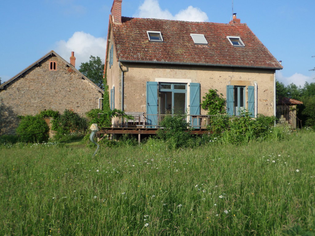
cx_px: 158
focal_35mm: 41
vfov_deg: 35.1
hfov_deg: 45.8
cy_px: 118
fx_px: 373
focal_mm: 6.8
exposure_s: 1/750
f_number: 3.6
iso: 100
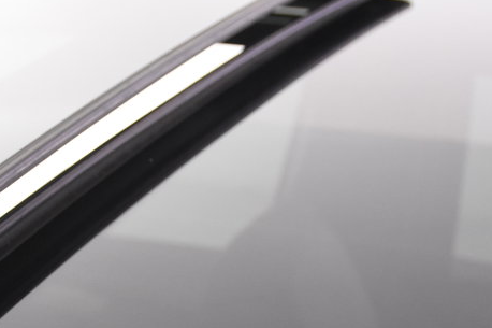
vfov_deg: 12.4
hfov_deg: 18.7
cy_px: 359
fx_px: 1489
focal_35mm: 109
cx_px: 185
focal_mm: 26
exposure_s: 1/50
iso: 1600
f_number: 3.5
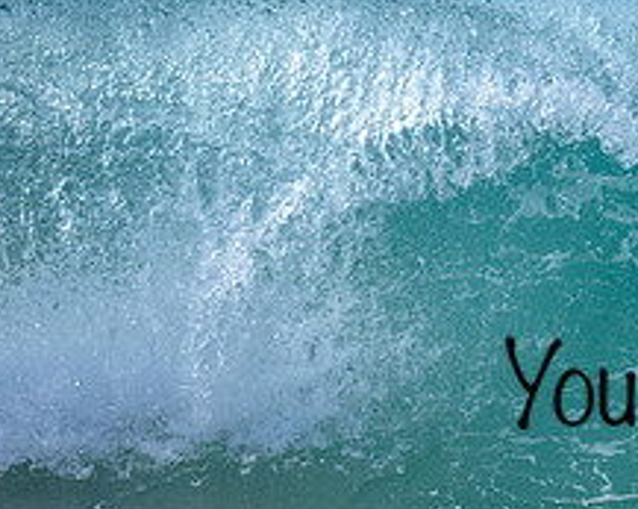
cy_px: 227
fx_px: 46595
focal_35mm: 2471
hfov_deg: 0.8
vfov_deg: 0.6
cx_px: 939
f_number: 6.3
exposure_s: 1/2000
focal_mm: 800
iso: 280
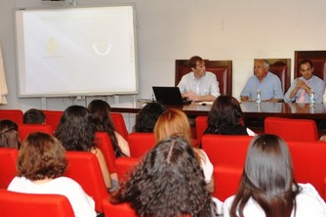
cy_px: 126
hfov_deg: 27.7
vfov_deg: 18.6
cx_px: 200
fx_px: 660
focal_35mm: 73
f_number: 3.5
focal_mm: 28
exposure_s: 1/100
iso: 800
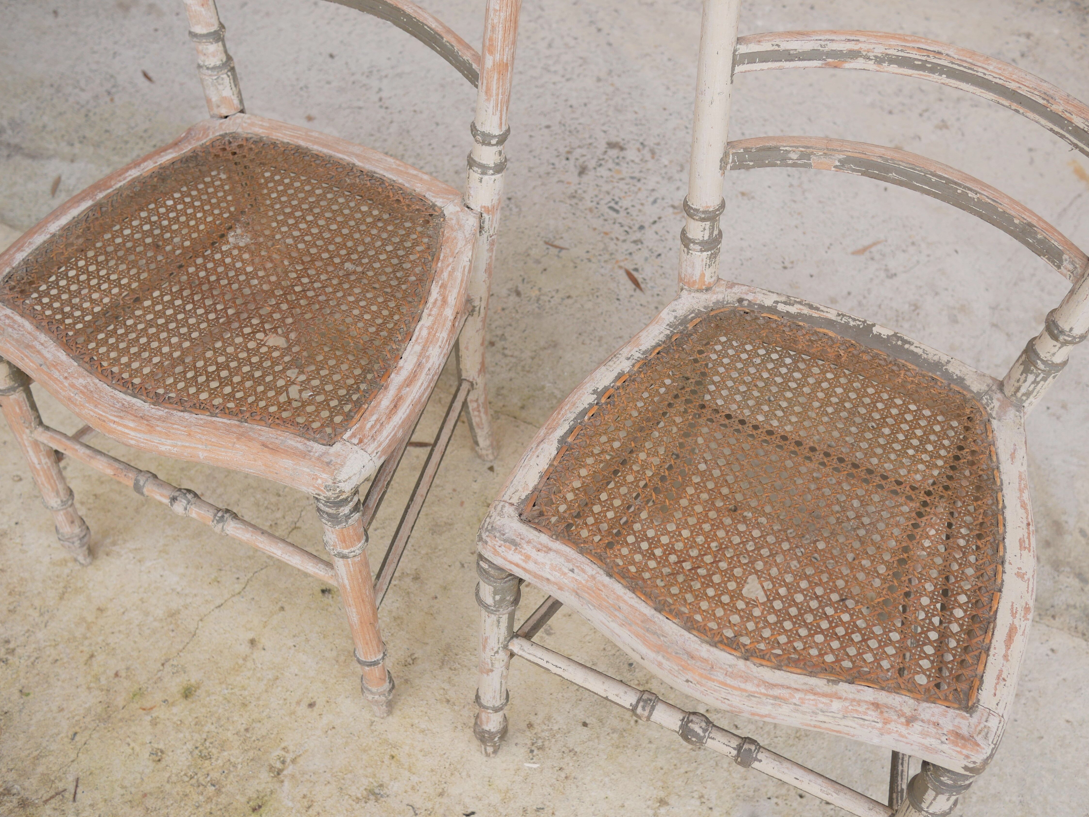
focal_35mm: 41
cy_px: 411
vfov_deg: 35.2
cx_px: 554
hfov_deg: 45.8
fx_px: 1290
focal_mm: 20
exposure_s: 1/400
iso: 200
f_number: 3.2
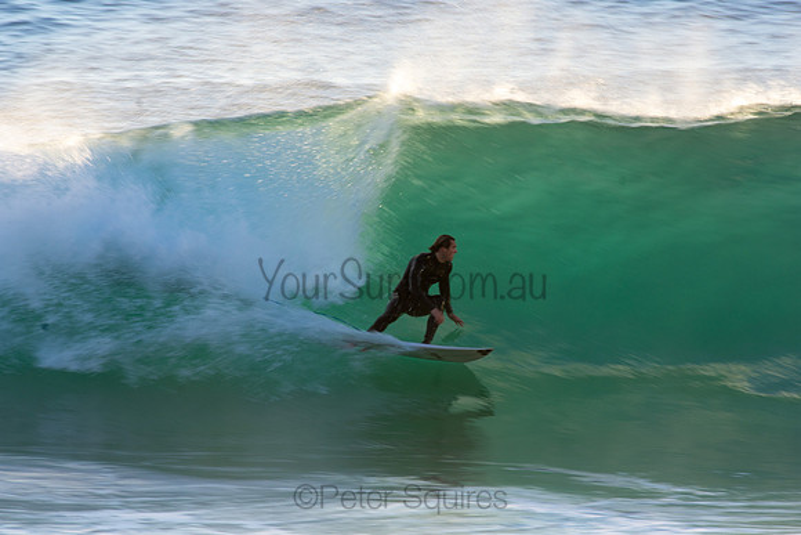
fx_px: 16691
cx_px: 400
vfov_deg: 1.8
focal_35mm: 750
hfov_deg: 2.7
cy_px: 268
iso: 100
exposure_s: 1/60
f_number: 11
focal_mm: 500
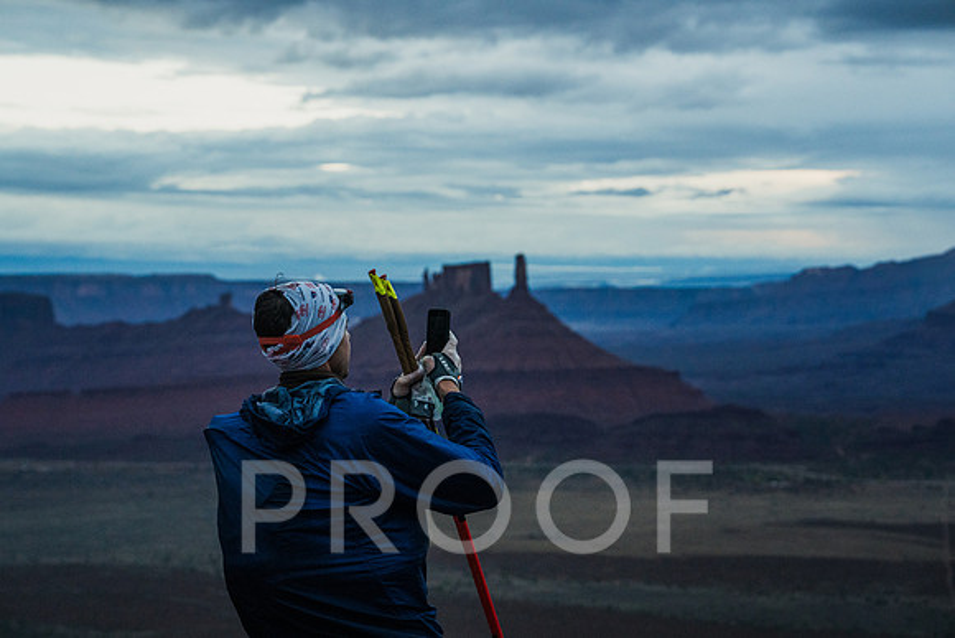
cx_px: 478
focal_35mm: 71
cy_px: 319
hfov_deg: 28.5
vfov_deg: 19.2
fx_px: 1882
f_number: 4.5
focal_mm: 70
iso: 5000
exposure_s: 1/1000
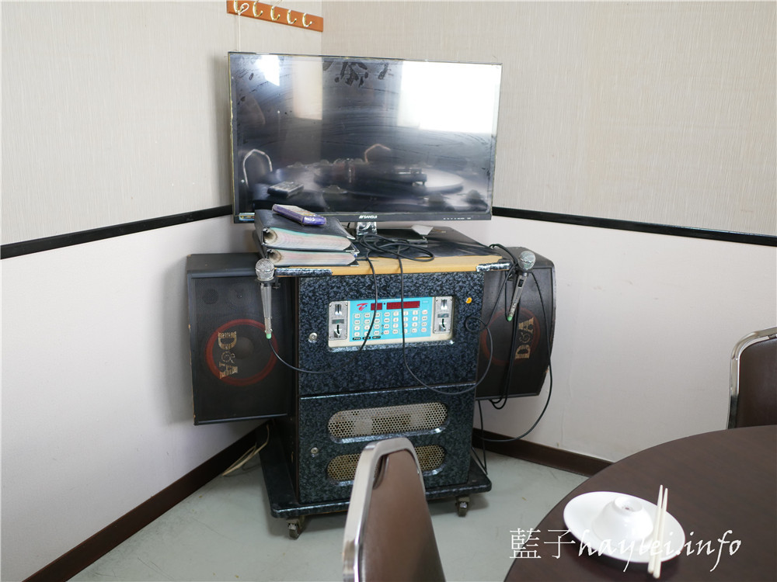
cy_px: 291
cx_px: 388
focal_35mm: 30
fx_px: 673
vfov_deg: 46.8
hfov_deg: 60.0
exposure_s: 1/60
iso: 400
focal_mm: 15
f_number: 1.7
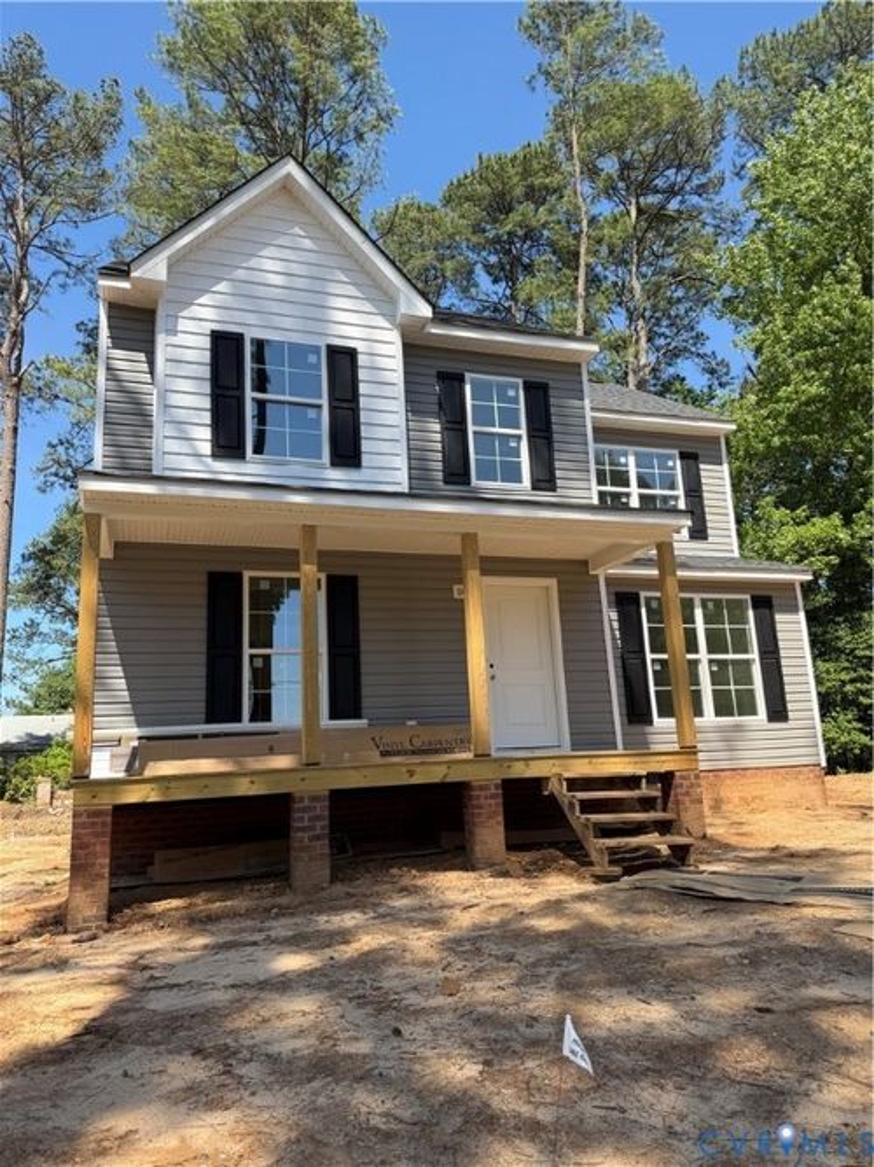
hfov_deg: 56.8
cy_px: 584
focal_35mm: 24
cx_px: 437
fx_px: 808
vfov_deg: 71.6
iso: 80
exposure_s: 1/1361
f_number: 1.78
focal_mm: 6.76
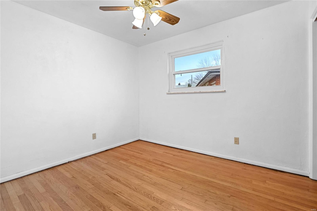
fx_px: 141
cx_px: 158
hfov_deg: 96.7
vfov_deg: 73.7
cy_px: 106
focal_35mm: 16
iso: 400
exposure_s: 1/6
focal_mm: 8
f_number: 6.3
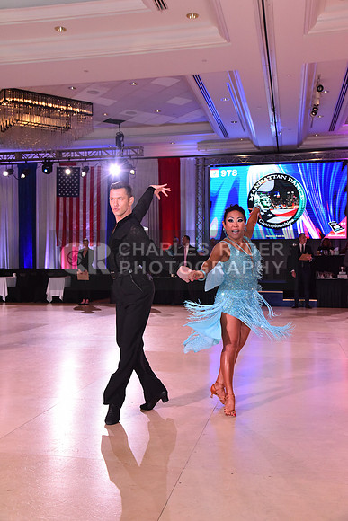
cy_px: 260
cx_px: 174
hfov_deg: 35.1
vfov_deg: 50.7
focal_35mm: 38
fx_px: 551
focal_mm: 38
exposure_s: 1/320
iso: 2500
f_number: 7.1
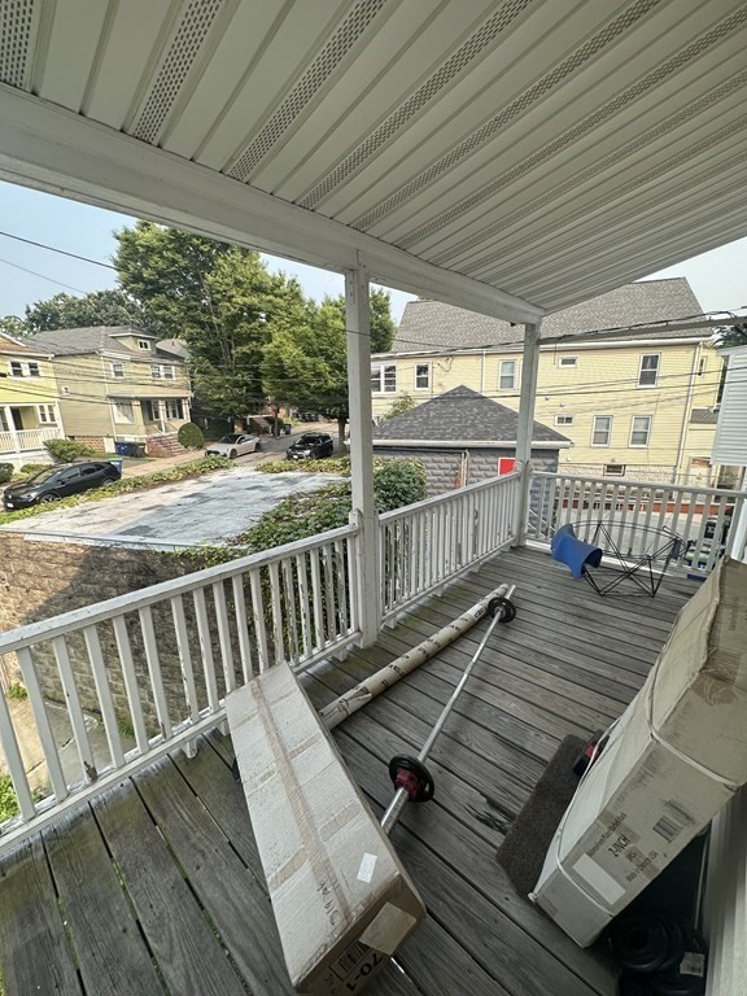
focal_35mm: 14
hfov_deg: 85.7
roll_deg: +1.9
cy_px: 498
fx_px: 403
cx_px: 374
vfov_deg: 102.1
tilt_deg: -15.0
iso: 40
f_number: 2.2
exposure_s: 1/530
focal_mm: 2.22
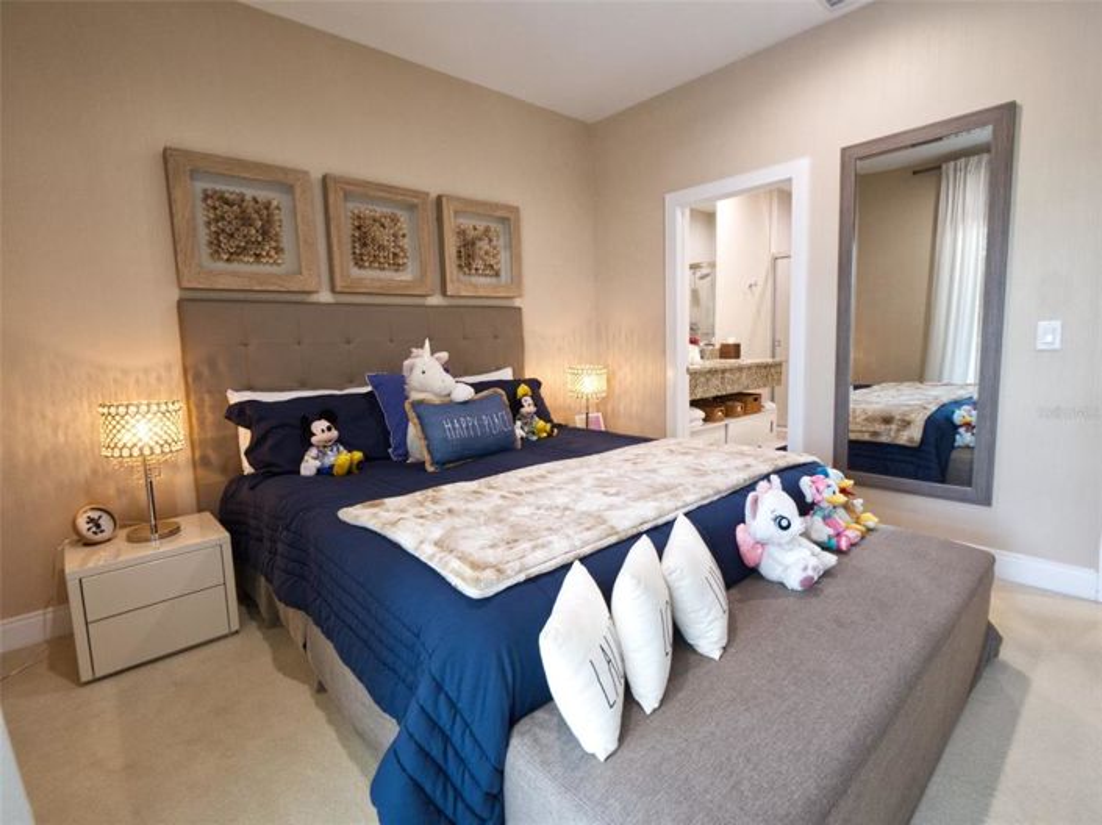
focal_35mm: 16
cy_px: 412
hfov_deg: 94.5
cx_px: 551
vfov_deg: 78.1
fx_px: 509
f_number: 9
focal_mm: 8
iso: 1600
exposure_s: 1/10
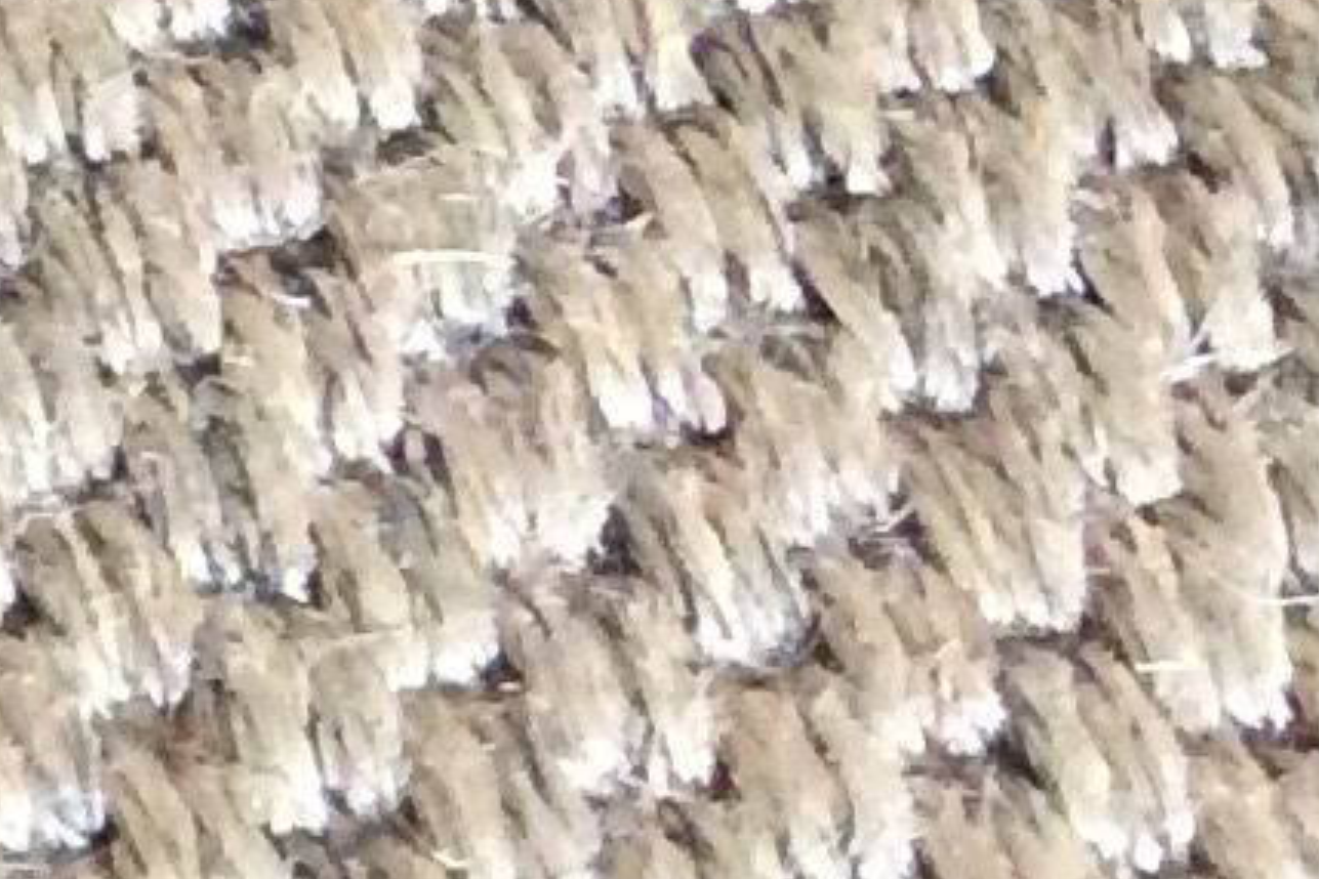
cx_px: -2186
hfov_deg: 8.9
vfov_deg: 6.6
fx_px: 7364
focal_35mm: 201
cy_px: -808
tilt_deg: -49.8
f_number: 2.4
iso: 250
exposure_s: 1/20
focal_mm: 3.3
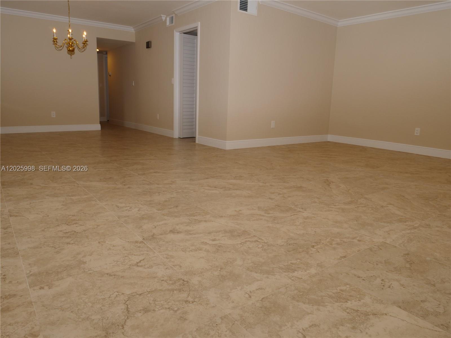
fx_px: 313
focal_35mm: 24
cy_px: 169
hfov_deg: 71.6
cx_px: 226
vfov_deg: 56.8
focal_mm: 12
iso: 200
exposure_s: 1/60
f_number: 8
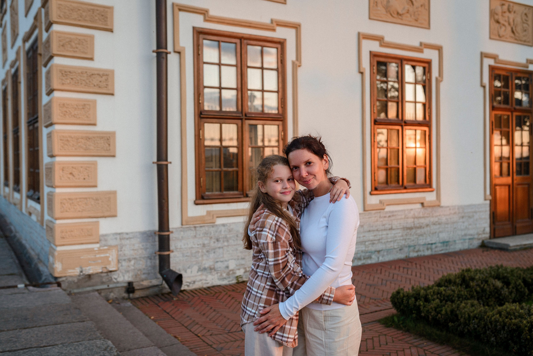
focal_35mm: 35
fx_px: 518
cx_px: 266
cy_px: 178
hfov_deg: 54.4
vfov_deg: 37.9
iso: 250
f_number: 3.5
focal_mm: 35
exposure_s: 1/400
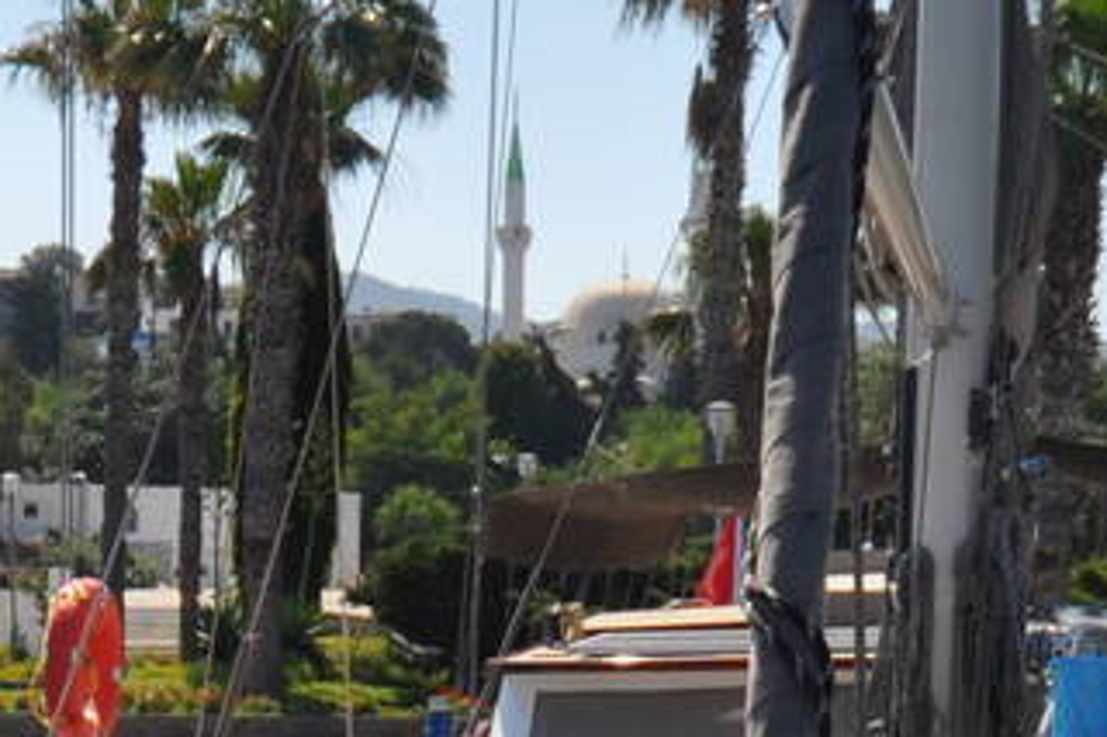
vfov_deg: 14.1
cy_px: 1140
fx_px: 2766
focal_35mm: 90
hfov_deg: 22.5
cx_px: 325
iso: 200
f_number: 10
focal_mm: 12
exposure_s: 1/400
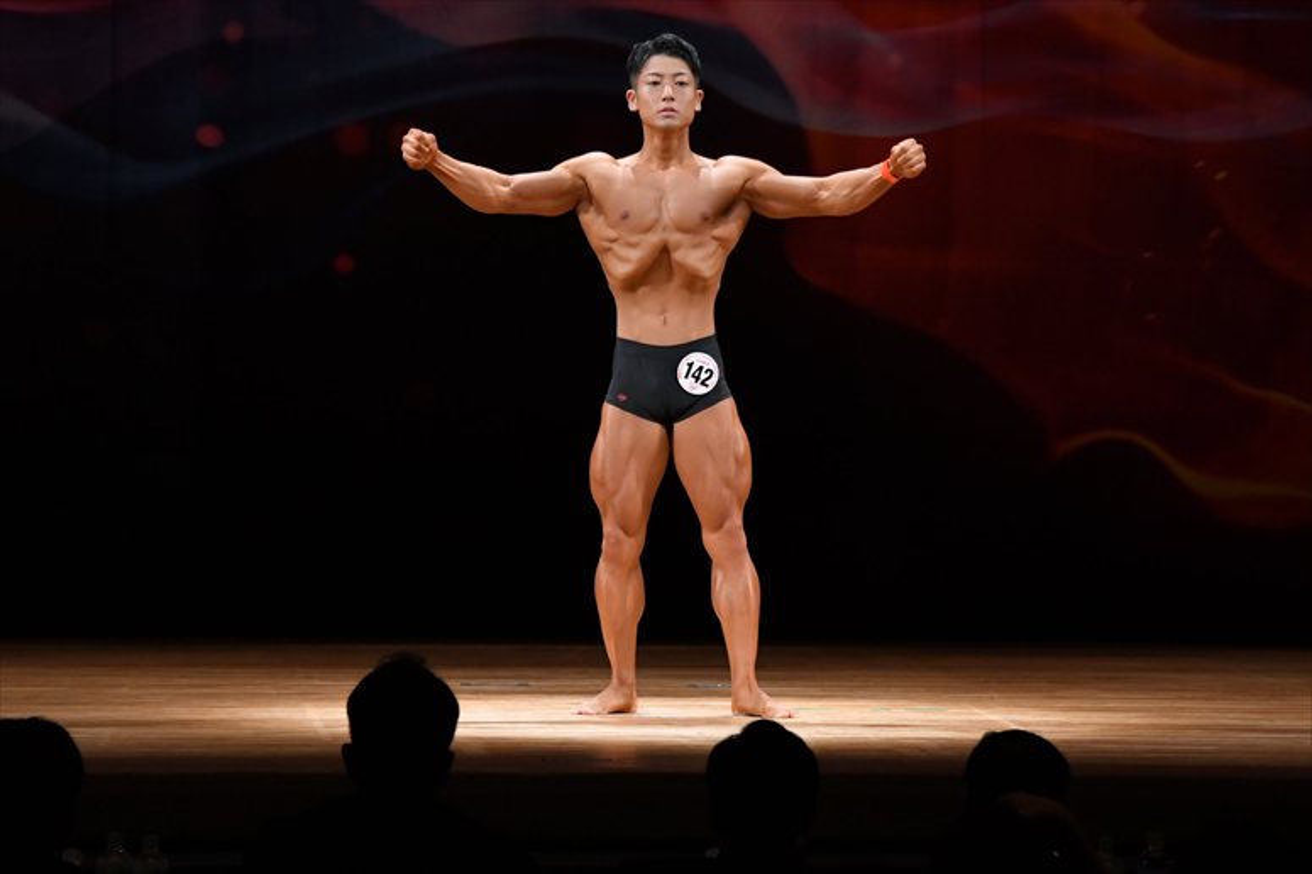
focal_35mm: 225
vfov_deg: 6.1
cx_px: 656
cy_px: 437
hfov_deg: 9.2
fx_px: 8196
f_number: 5.6
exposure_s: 1/400
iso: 3200
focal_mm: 150
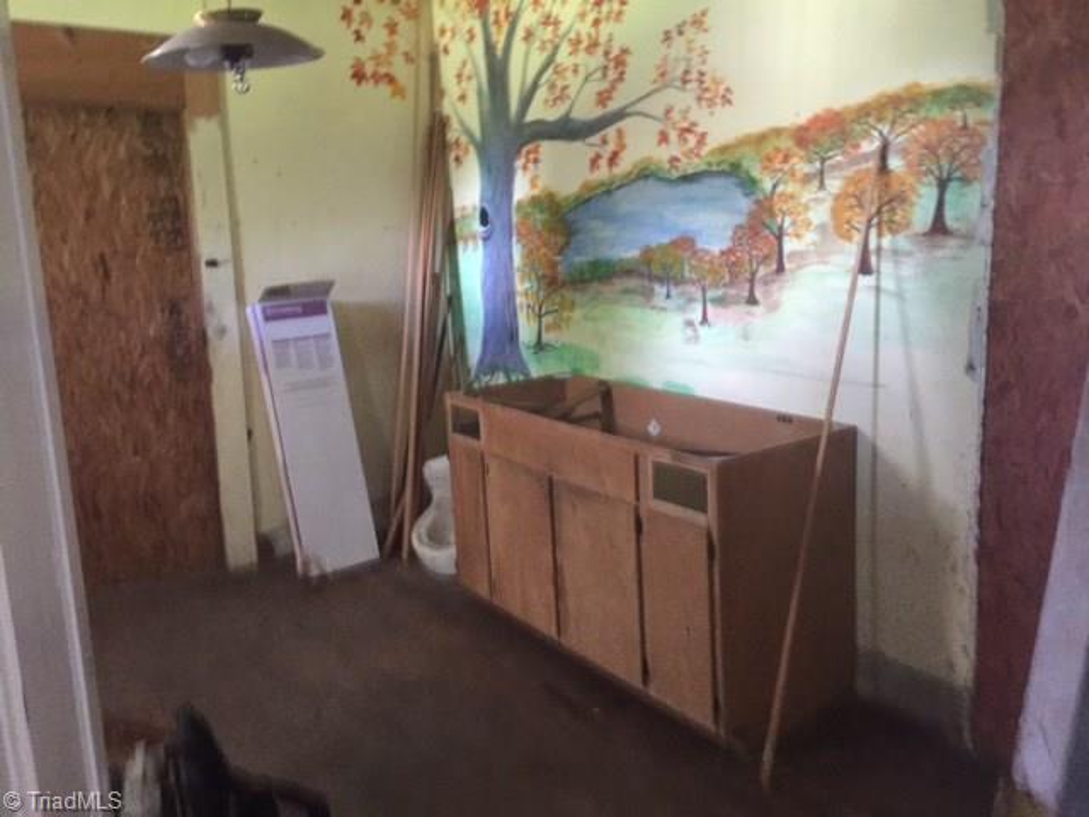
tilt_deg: -11.4
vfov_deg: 48.2
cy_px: 408
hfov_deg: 61.7
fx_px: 912
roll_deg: -0.1
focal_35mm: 29
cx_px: 544
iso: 80
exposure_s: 1/4
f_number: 2.2
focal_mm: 4.15
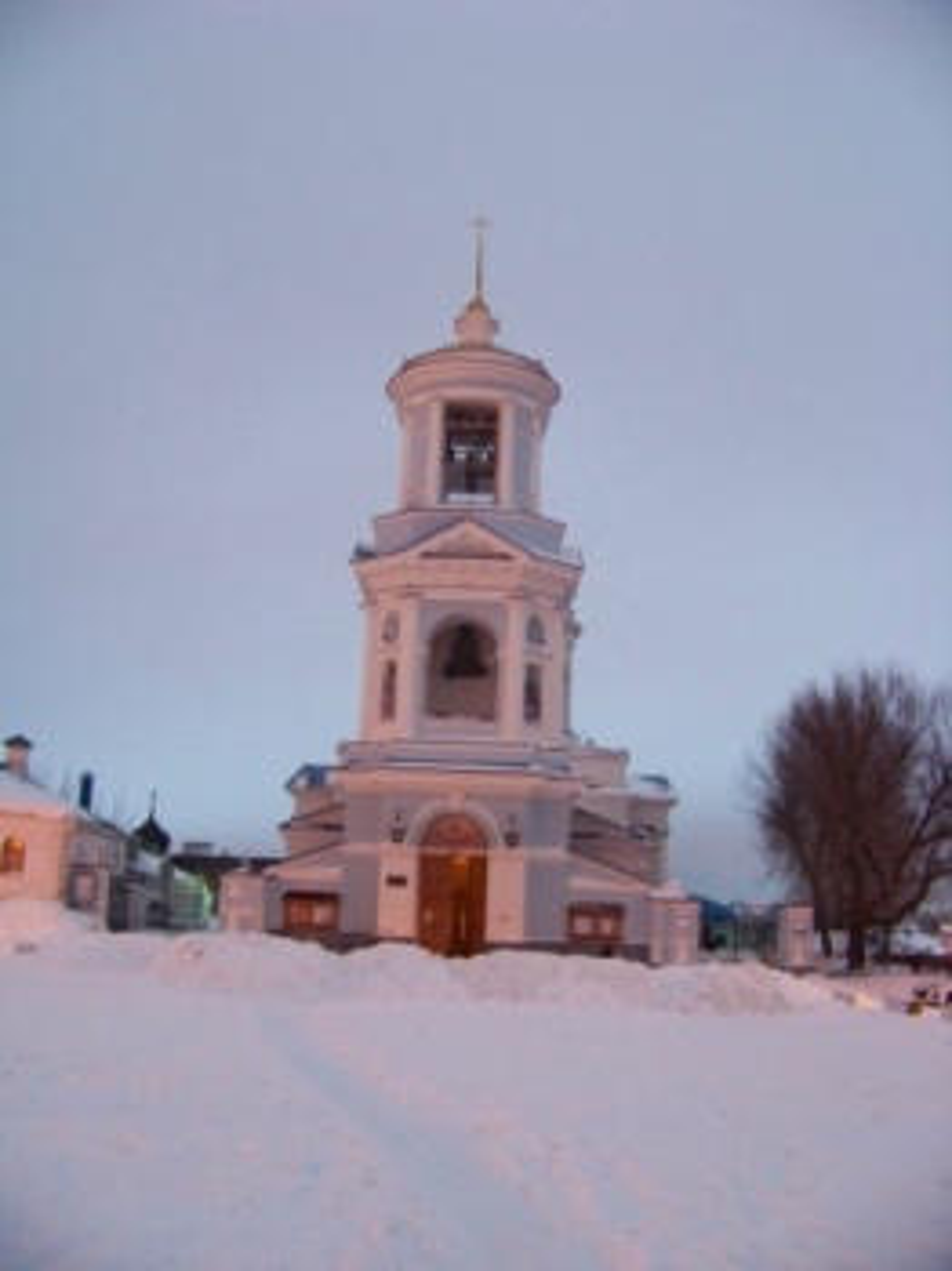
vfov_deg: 51.4
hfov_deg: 39.6
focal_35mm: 36
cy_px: 636
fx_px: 1322
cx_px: 476
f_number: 2.8
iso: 400
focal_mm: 5.85
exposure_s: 1/13
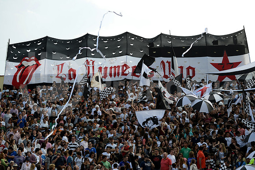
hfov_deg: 20.0
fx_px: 723
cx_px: 128
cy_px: 85
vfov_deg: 13.4
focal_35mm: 102
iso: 250
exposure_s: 1/1600
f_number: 2.8
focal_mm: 102
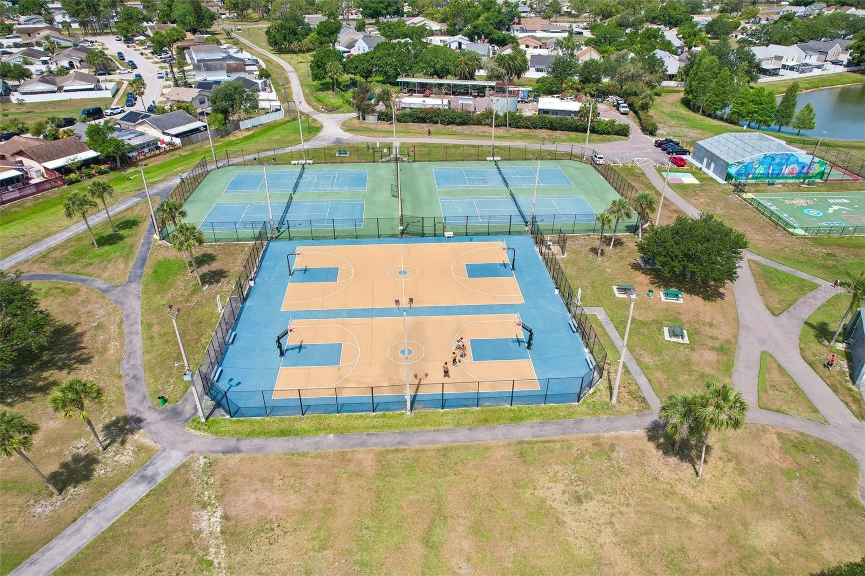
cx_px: 432
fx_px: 528
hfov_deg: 78.6
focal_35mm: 22
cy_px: 288
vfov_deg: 57.2
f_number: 2.8
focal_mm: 8.4
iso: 110
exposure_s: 1/1600
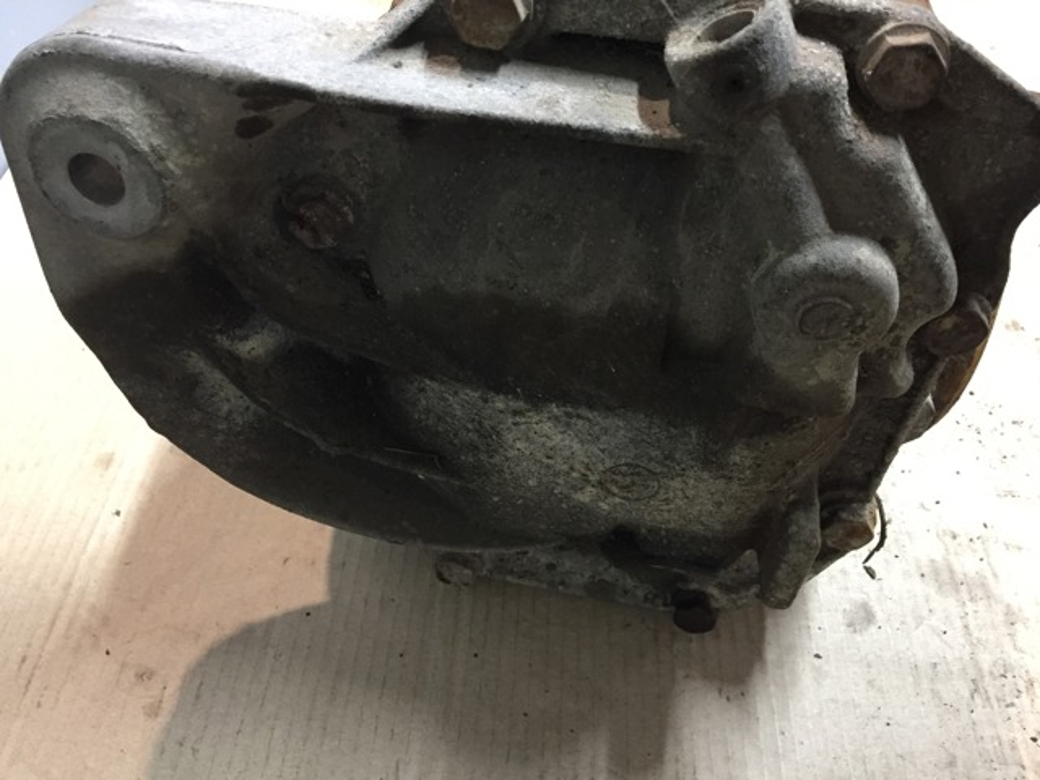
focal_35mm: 29
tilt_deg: -48.7
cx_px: 520
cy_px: 390
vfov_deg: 48.2
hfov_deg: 61.7
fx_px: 871
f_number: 2.2
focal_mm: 4.15
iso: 250
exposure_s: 1/33
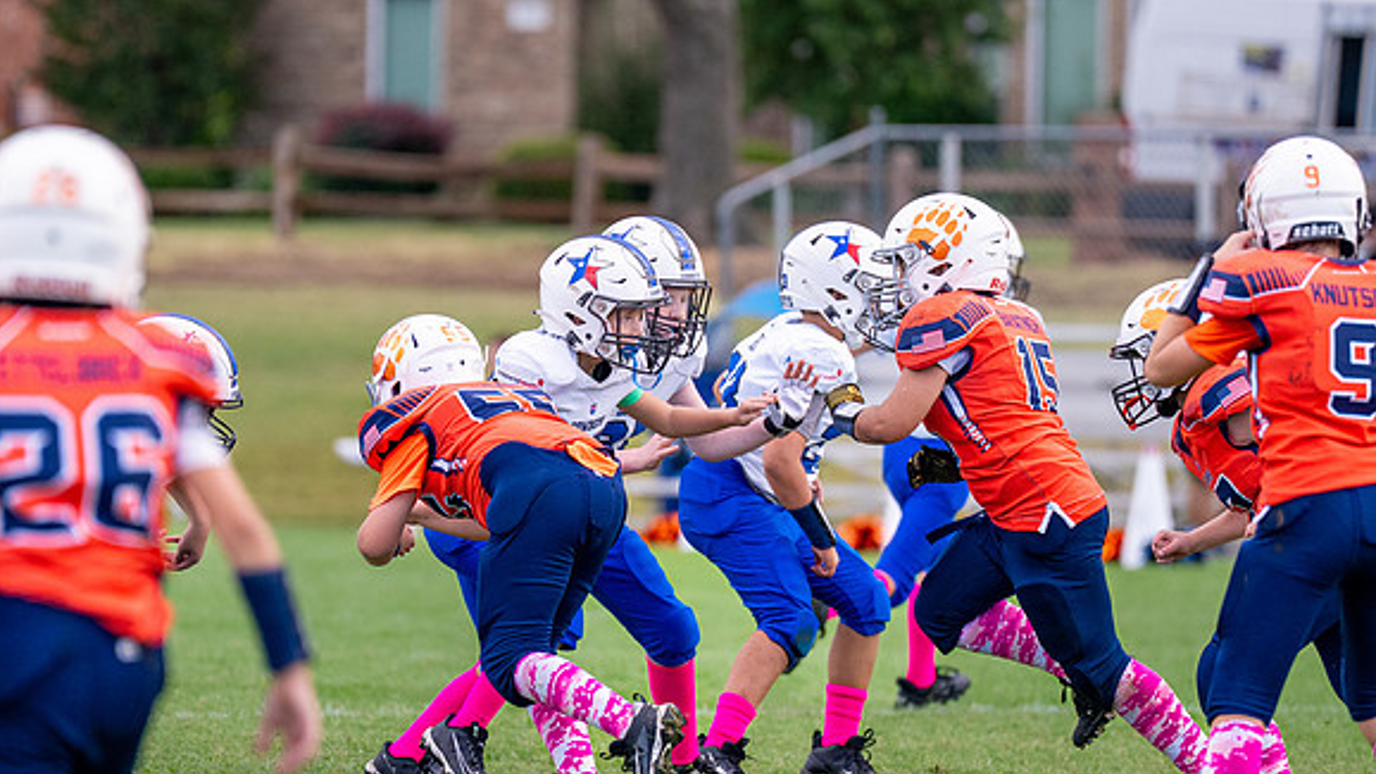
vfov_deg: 3.0
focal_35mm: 402
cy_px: 416
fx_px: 14666
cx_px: 616
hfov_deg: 5.4
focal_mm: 200
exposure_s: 1/3200
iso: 500
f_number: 2.8
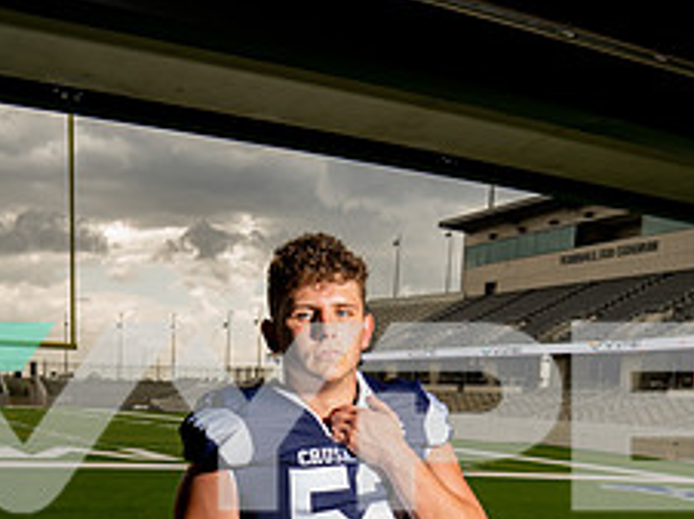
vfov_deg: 27.4
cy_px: 636
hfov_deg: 41.3
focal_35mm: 46
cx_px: 329
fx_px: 921
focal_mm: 24
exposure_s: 1/250
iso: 100
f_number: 4.5
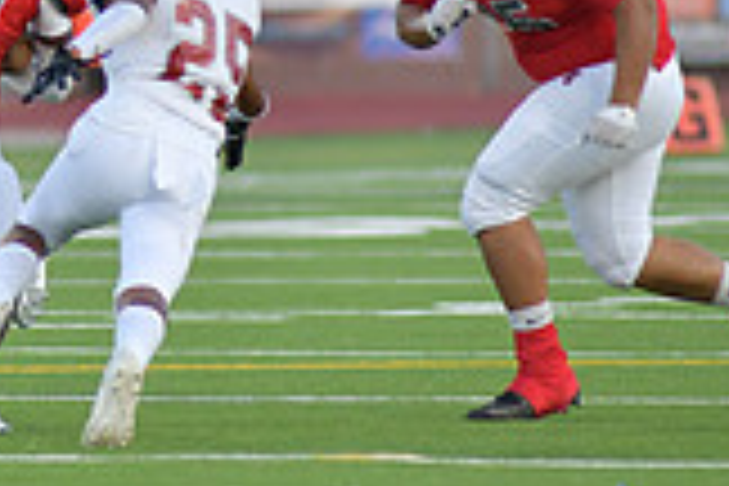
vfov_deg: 1.3
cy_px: -20
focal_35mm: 1077
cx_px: -99
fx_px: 21808
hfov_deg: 1.9
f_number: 3.5
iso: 900
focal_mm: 300
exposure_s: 1/1250
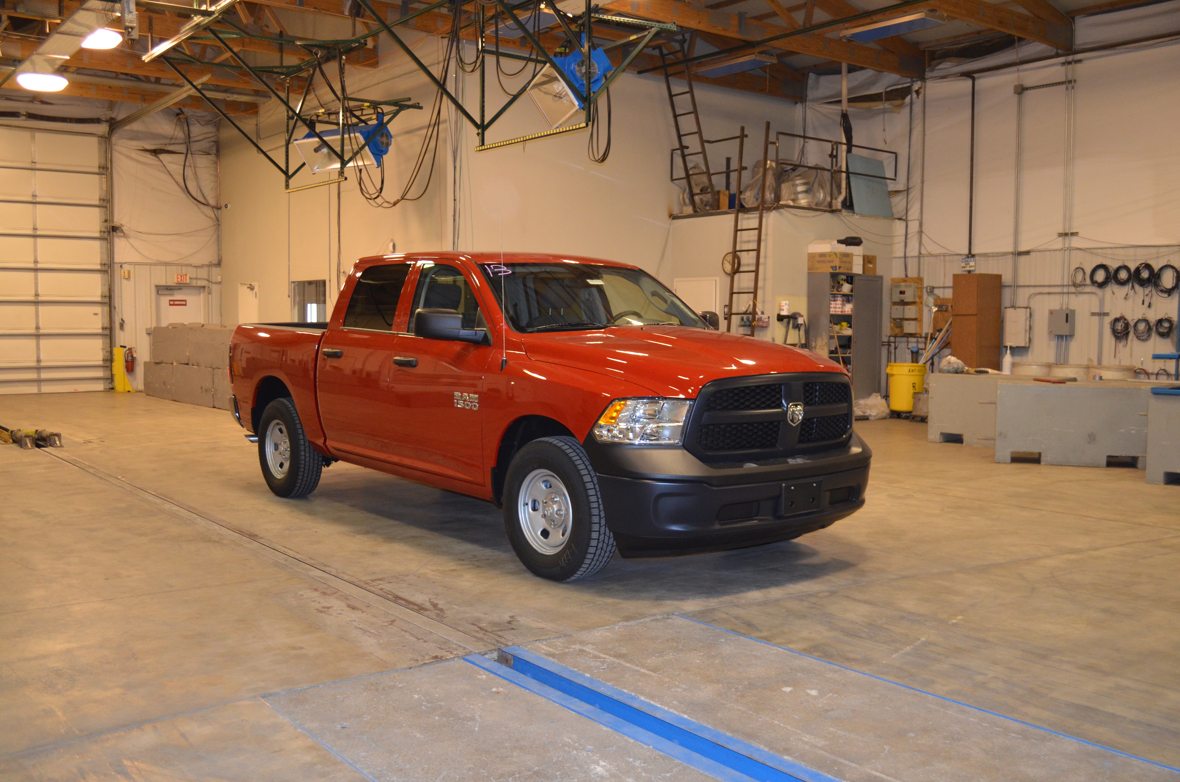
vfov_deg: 39.8
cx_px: 590
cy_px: 391
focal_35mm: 33
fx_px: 1079
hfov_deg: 57.3
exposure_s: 1/60
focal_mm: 22
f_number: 4
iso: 1250
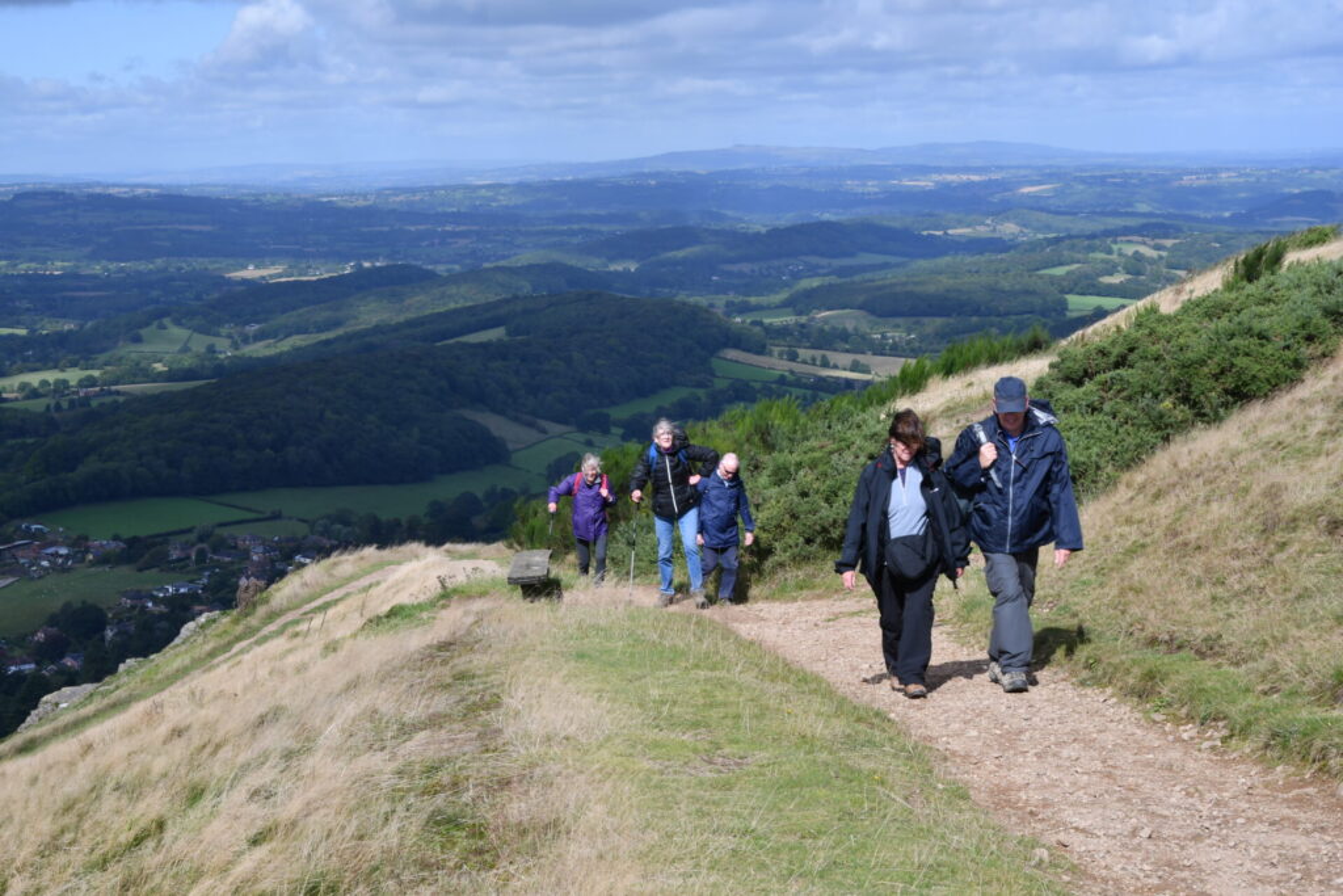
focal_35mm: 63
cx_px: 672
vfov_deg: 21.6
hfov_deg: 31.9
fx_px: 2350
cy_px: 448
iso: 100
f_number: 10
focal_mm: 42
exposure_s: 1/80
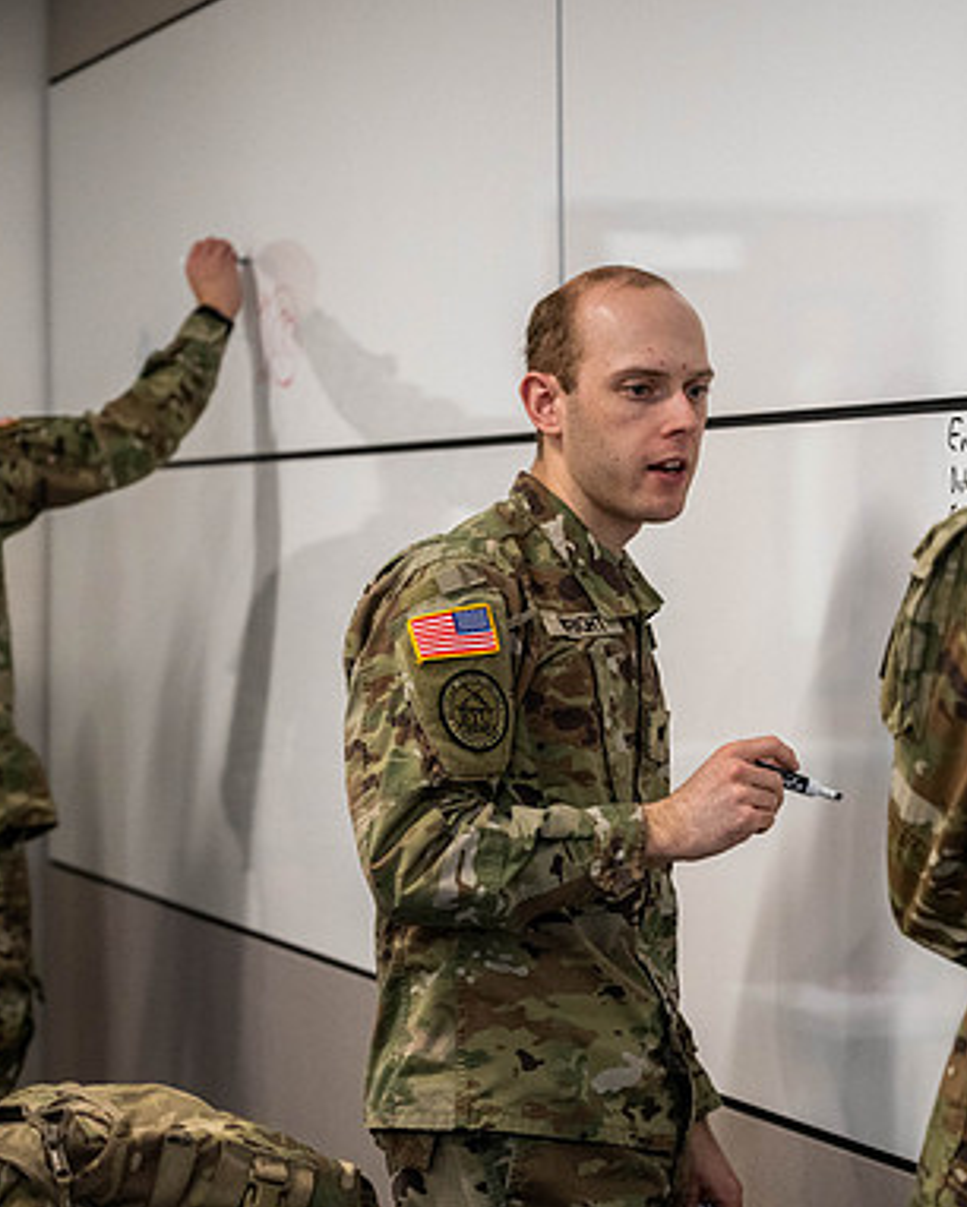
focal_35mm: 103
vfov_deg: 18.6
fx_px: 3682
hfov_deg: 14.8
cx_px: 818
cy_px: 605
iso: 2500
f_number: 4
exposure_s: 1/400
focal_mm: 70
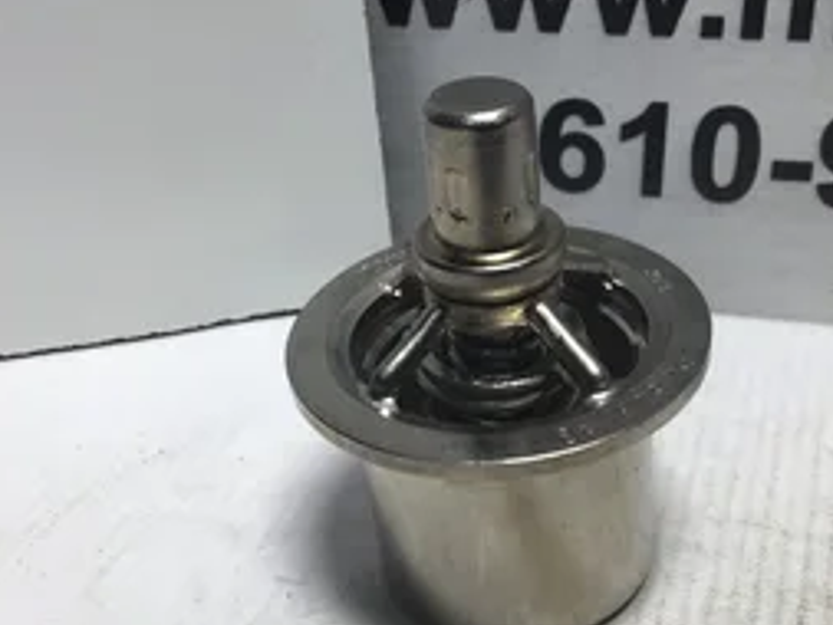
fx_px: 1180
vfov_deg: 29.7
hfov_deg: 38.8
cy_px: 316
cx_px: 494
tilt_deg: -31.8
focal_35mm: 49
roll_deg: -0.2
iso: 25
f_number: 2.4
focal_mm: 3.3
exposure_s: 1/126
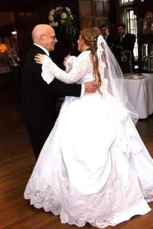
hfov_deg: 29.8
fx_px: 287
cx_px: 76
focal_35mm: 45
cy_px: 114
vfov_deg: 43.6
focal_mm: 30
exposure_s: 1/60
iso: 400
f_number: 14
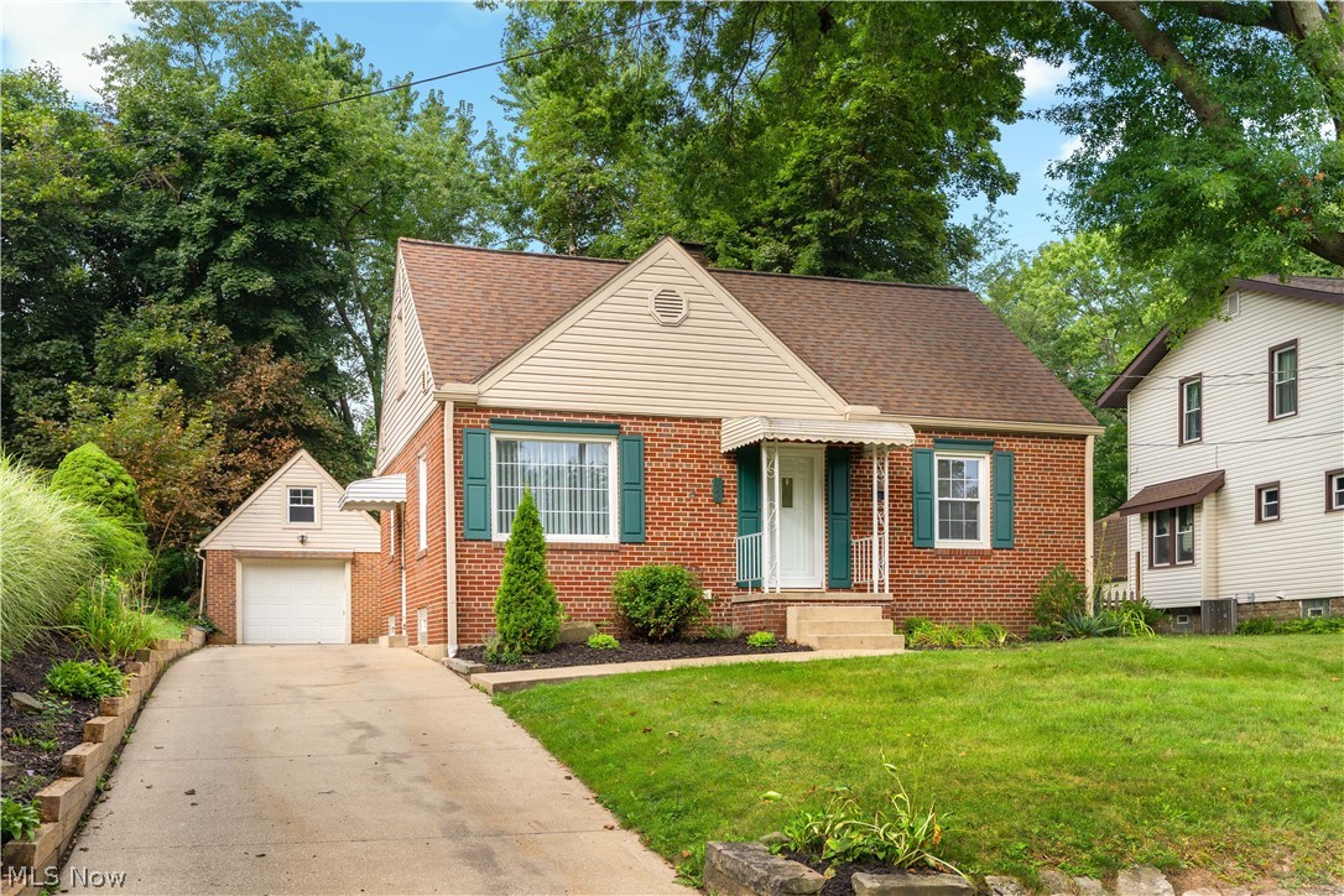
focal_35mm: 33
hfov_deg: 57.2
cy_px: 448
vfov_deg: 40.0
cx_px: 672
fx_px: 1232
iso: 400
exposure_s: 1/25
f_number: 8
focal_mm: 33
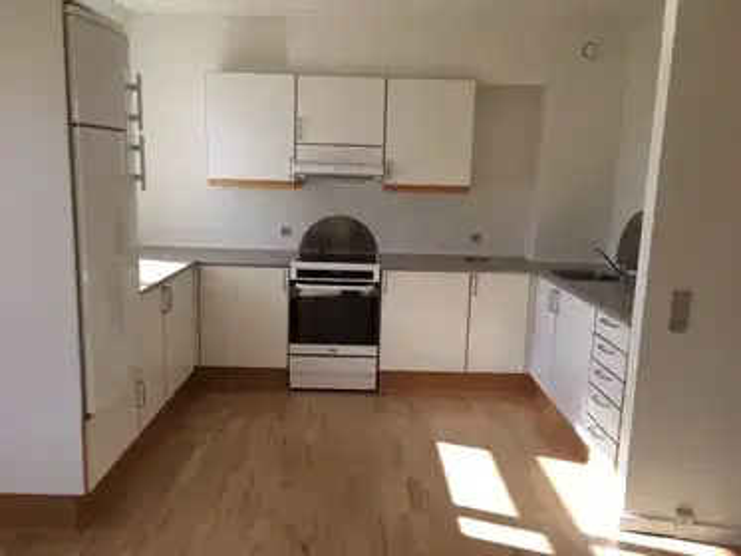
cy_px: 278
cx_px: 370
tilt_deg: -8.9
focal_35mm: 29
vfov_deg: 48.3
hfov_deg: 61.6
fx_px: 621
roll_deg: -1.4
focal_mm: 4.15
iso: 25
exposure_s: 1/247
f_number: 2.2
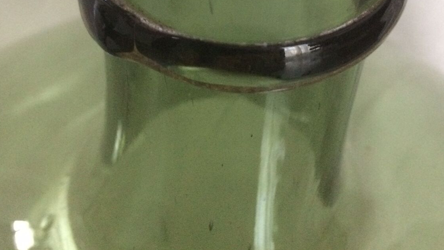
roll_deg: -2.8
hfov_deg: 44.5
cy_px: -49
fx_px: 542
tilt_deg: -40.2
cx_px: 239
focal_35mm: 46
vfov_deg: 23.7
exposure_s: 1/17
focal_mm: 4.15
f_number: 2.2
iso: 400
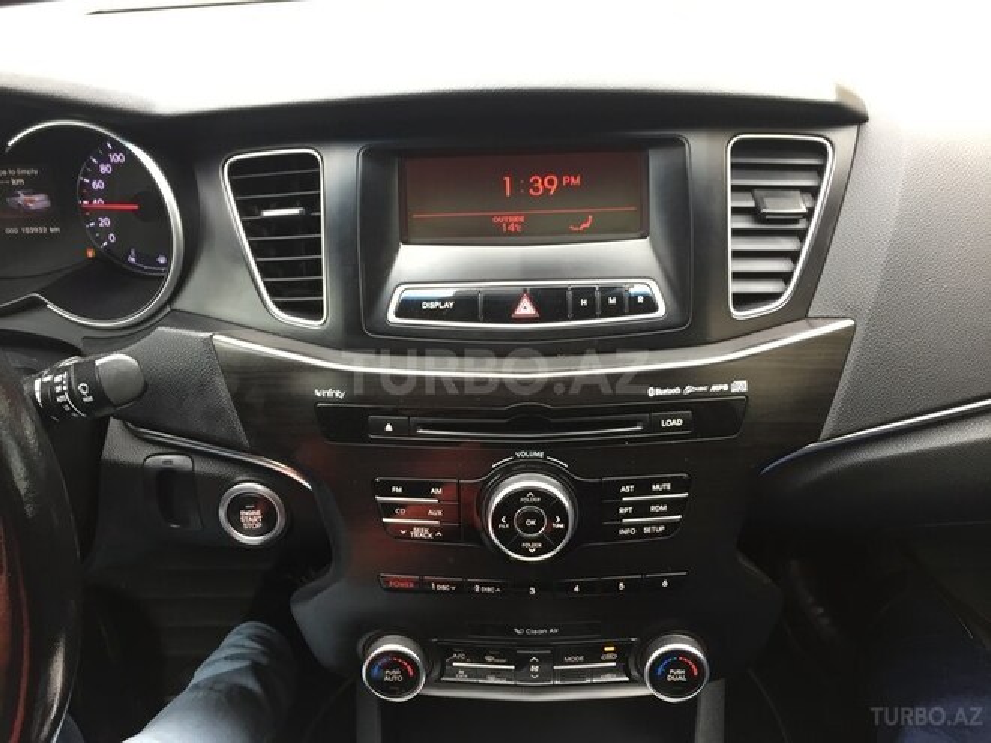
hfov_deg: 61.7
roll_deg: +0.7
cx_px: 496
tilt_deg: -32.7
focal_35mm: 29
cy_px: 372
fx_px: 830
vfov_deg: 48.2
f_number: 2.2
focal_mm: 4.15
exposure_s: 1/33
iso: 80
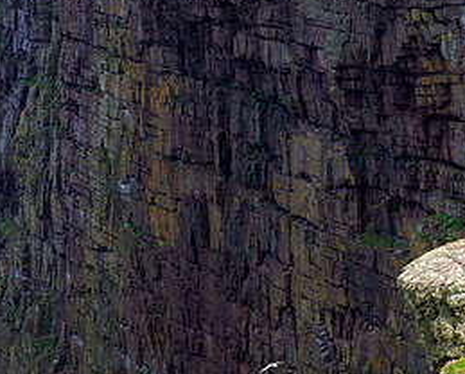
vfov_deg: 7.5
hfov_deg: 9.3
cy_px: 148
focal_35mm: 206
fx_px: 2839
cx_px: 368
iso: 400
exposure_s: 1/1000
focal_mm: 45
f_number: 5.6
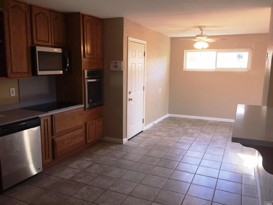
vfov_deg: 48.2
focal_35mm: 29
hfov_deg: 61.7
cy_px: 102
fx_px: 229
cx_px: 136
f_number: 2.2
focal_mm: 4.15
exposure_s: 1/30
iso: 32
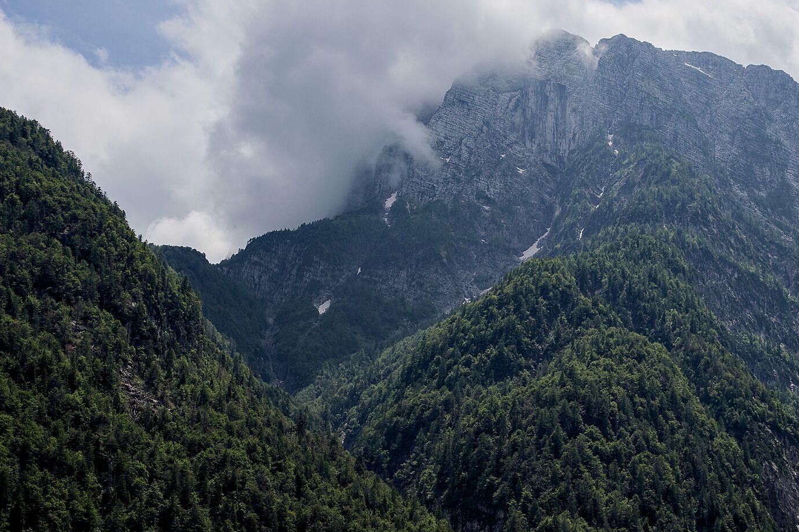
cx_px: 573
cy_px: 186
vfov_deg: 21.2
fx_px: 1420
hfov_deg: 31.0
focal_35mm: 64
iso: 100
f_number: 4.5
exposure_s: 1/2500
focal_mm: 37
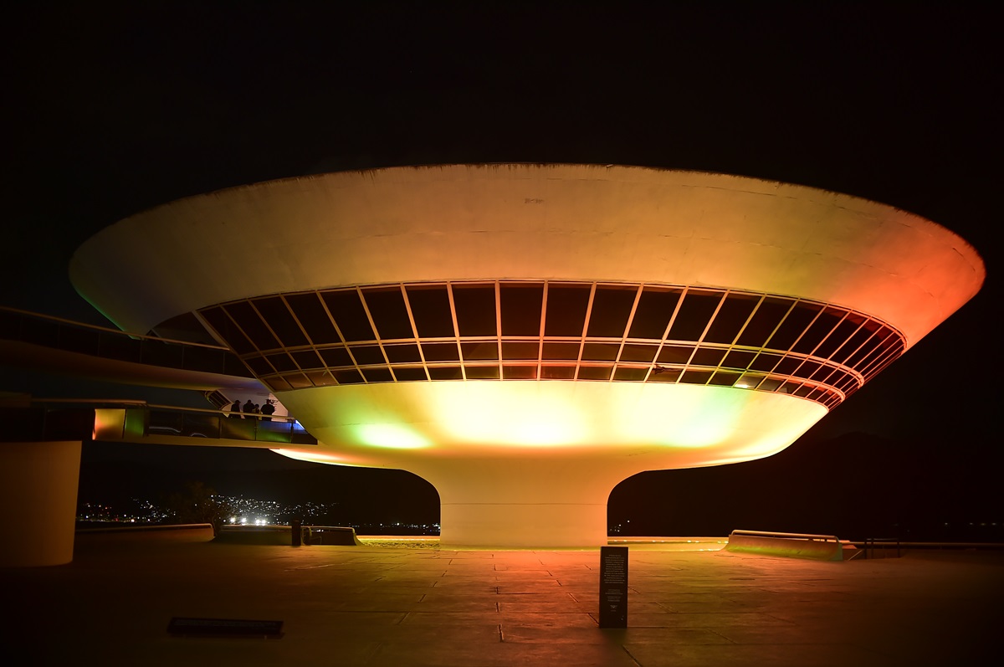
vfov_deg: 37.8
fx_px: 975
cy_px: 334
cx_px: 502
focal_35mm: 35
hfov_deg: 54.5
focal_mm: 35
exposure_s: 1/25
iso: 640
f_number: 3.2
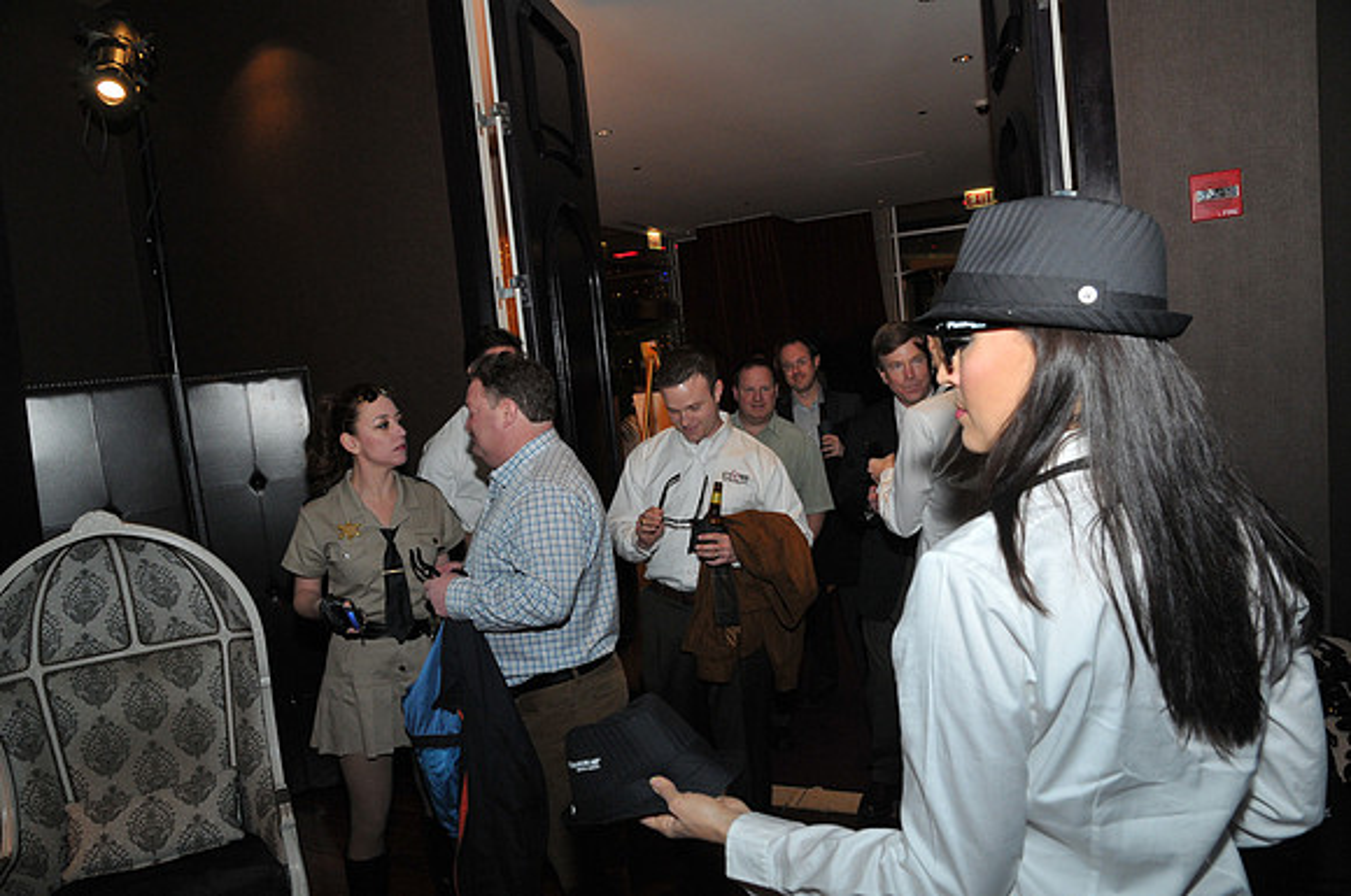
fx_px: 899
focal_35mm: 24
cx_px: 676
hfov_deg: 73.8
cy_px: 448
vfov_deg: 53.0
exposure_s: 1/40
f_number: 5.6
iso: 640
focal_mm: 16
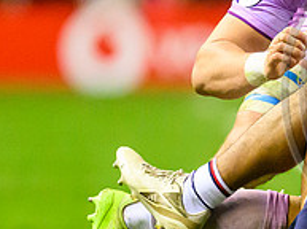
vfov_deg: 0.7
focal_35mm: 2127
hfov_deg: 0.9
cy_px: 186
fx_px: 18829
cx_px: 471
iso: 10000
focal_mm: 400
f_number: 2.8
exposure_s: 1/2000
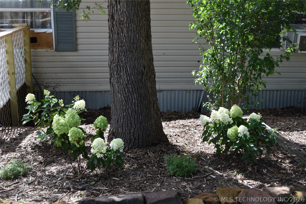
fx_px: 433
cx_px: 153
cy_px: 102
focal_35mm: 51
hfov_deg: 38.9
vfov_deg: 26.5
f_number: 5.6
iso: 200
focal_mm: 34
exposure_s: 1/250
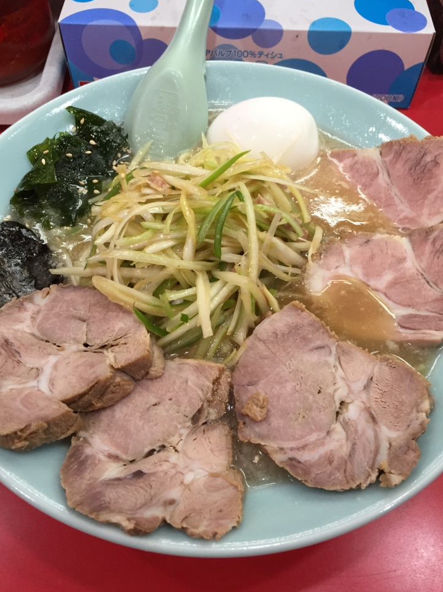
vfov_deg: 58.4
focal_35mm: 31
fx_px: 529
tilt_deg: -56.2
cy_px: 295
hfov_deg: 45.4
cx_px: 216
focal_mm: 4.15
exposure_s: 1/30
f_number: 2.2
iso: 50
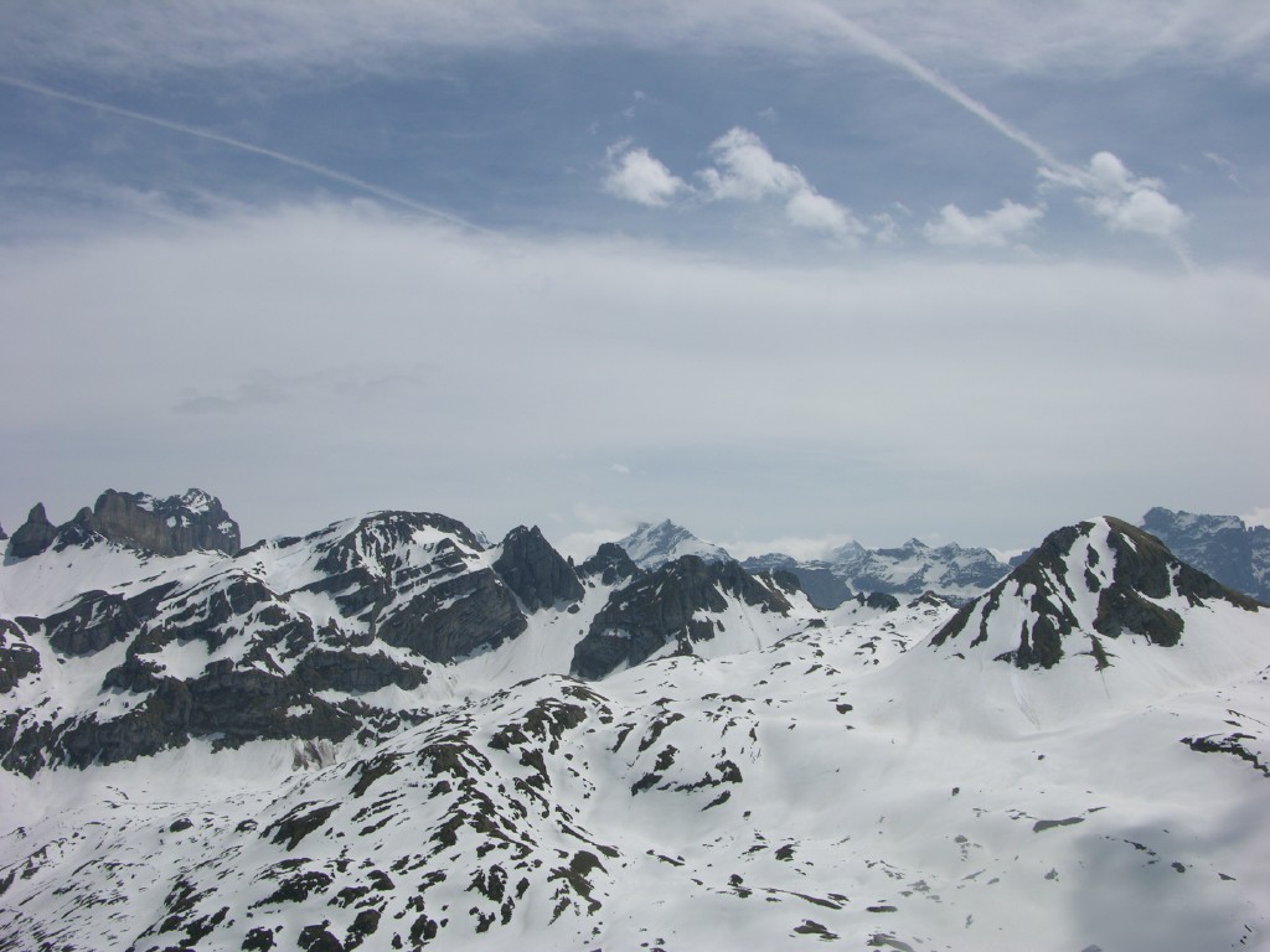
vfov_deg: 40.7
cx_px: 635
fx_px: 1284
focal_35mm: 35
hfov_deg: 52.6
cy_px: 476
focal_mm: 8.9
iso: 50
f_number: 8
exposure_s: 1/495
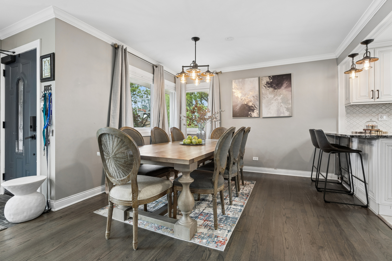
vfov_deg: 70.4
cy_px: 130
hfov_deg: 93.3
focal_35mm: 17
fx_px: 185
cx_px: 196
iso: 400
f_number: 8
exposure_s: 1/20
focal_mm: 17
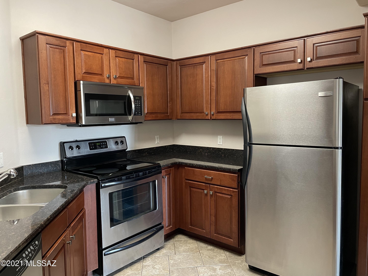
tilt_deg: -4.8
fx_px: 276
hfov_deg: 67.3
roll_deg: +1.2
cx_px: 184
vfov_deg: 53.1
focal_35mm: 26
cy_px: 138
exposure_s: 1/60
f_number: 1.6
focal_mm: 4.2
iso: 200
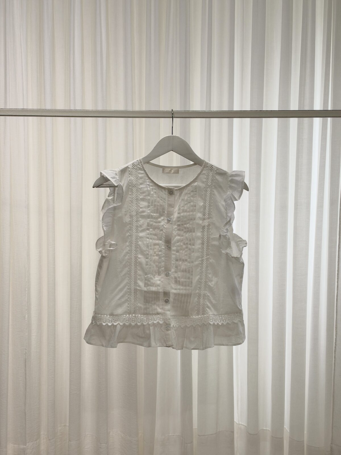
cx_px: 170
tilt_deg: -4.2
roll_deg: -0.3
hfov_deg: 30.3
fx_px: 630
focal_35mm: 48
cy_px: 228
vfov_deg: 39.7
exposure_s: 1/240
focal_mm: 6.93
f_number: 1.8
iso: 64
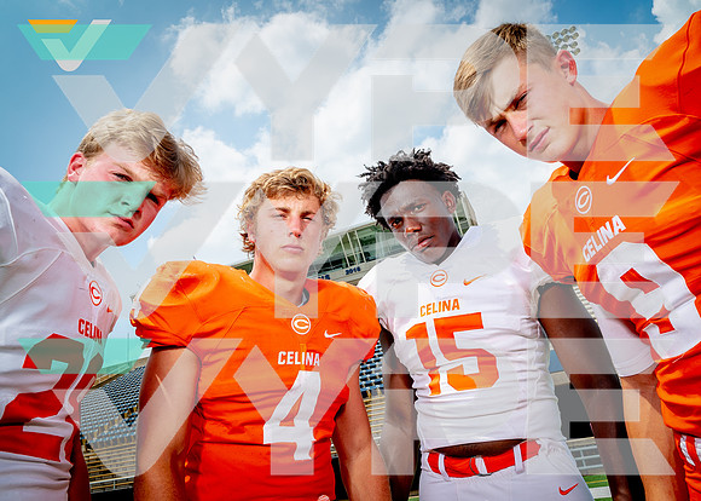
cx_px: 351
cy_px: 256
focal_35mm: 26
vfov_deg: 52.1
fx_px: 512
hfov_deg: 68.8
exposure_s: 1/125
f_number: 11
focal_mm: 24
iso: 100
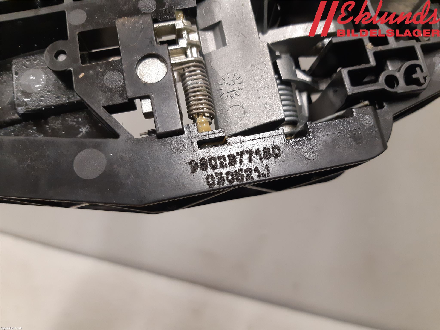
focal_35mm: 26
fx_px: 330
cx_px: 220
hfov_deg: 67.3
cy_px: 165
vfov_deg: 53.1
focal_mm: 3.93
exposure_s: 1/50
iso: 200
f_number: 1.7
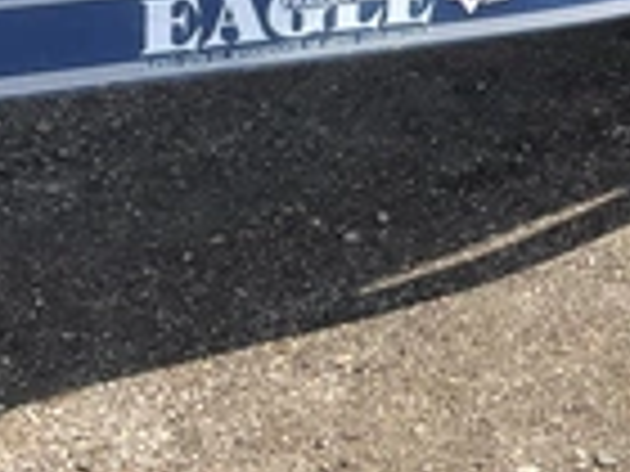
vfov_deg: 16.7
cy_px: -162
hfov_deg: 23.1
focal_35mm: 83
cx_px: 526
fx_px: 1511
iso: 25
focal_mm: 3
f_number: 1.8
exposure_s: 1/739
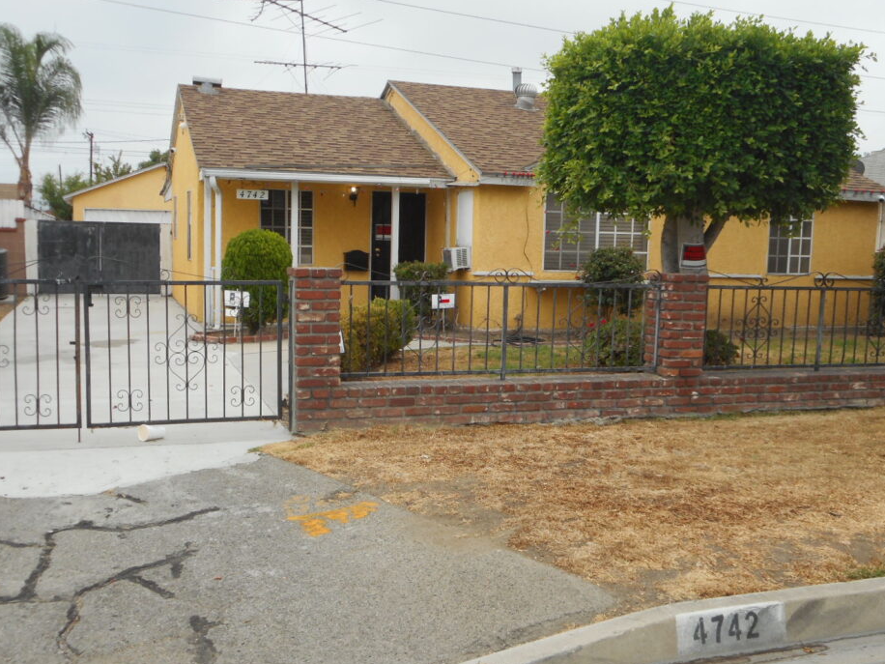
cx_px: 443
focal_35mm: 38
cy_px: 353
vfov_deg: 37.7
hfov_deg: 49.0
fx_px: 972
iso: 80
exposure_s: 1/160
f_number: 4.2
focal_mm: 6
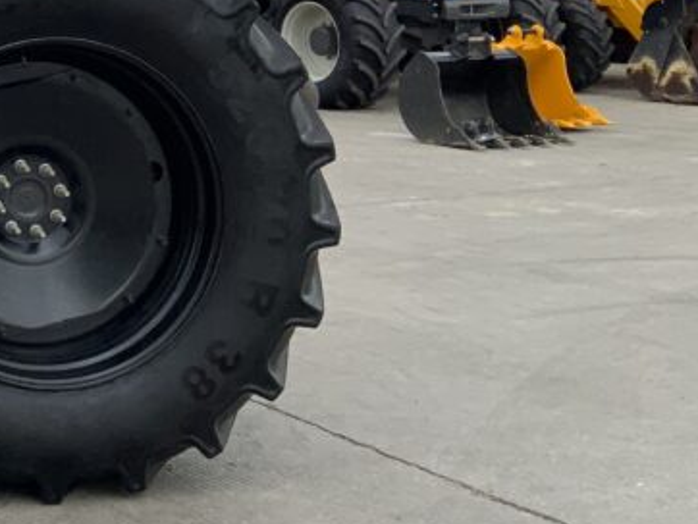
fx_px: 1655
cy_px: -50
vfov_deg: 17.4
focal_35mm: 82
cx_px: -287
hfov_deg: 20.9
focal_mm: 3
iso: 16
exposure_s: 1/829
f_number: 1.8
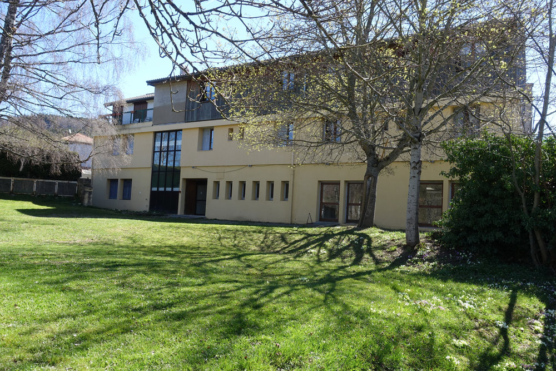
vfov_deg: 40.0
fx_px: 510
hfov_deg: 57.2
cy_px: 186
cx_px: 278
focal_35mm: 33
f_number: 5.6
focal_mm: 12.06
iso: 125
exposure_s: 1/160
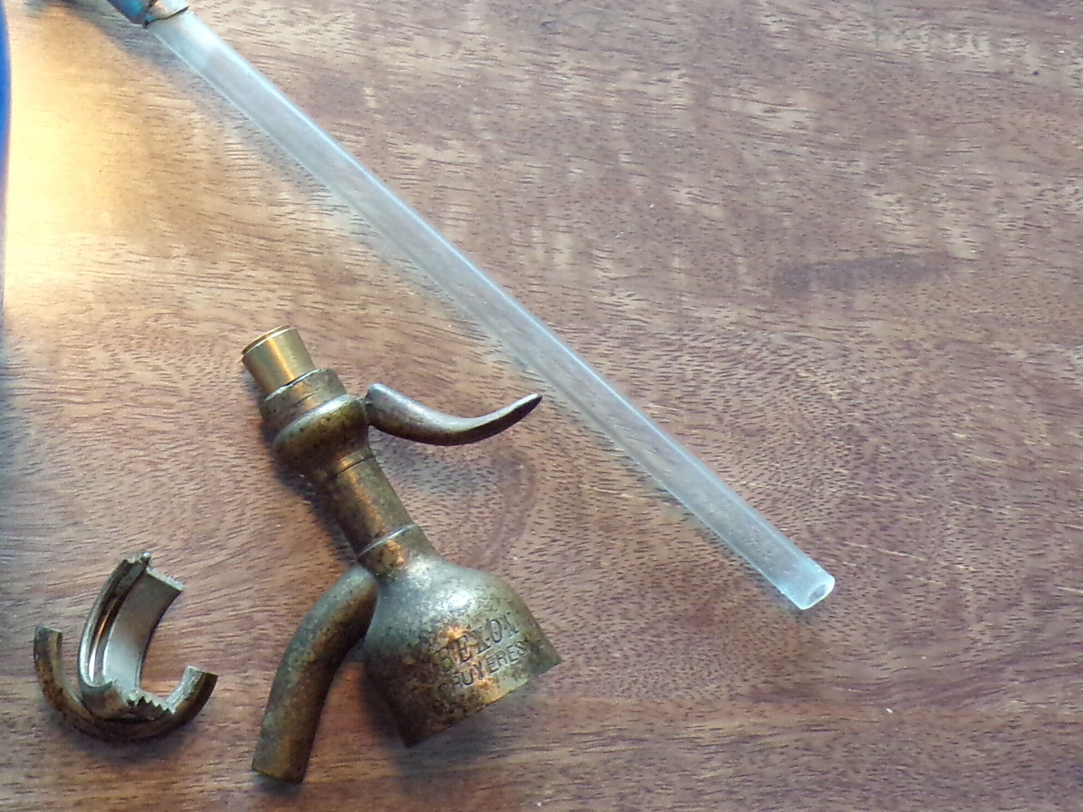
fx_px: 1752
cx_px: 95
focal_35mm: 56
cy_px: 253
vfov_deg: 25.9
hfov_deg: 32.5
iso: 331
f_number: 3
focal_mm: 4.3
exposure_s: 1/17
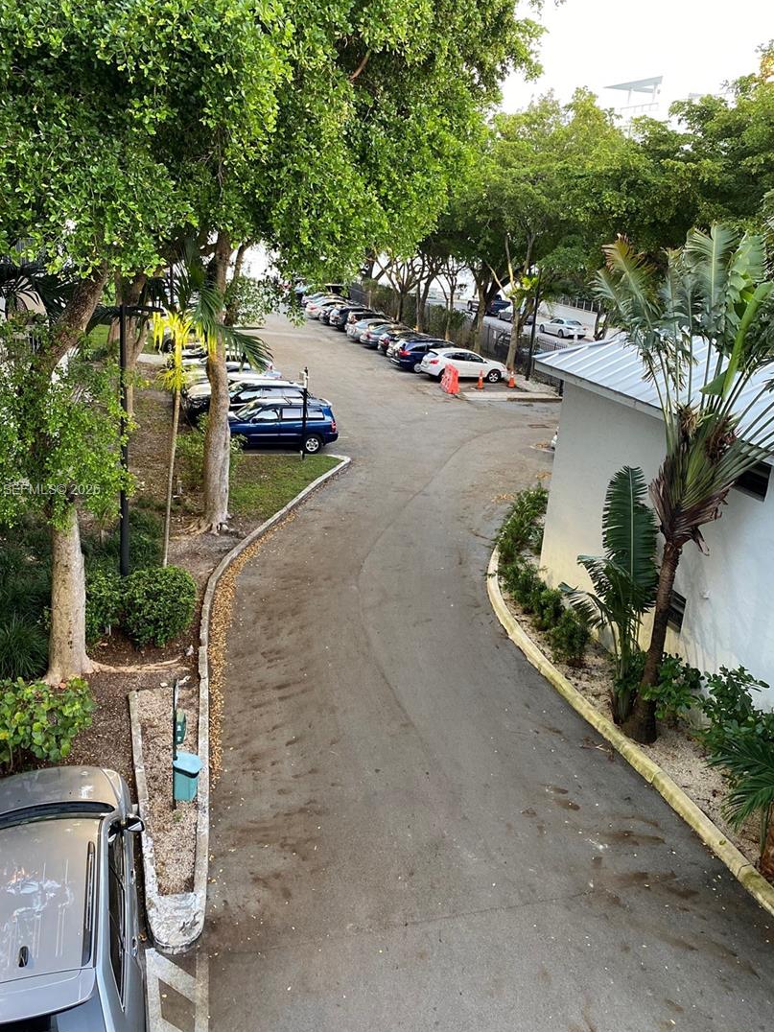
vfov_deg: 61.6
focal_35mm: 29
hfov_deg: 48.2
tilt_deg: -16.4
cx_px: 355
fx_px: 865
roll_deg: -3.5
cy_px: 491
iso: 250
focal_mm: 4.25
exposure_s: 1/60
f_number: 1.8
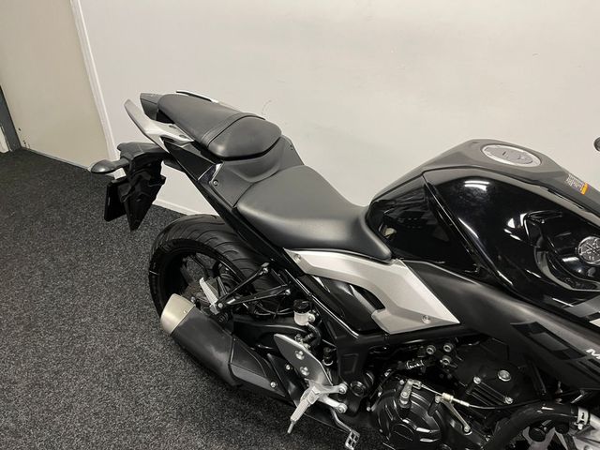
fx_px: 451
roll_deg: +1.4
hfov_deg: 67.3
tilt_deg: -31.2
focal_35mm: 26
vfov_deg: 53.1
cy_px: 225
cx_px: 300
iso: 125
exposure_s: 1/50
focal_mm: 5.1
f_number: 1.6
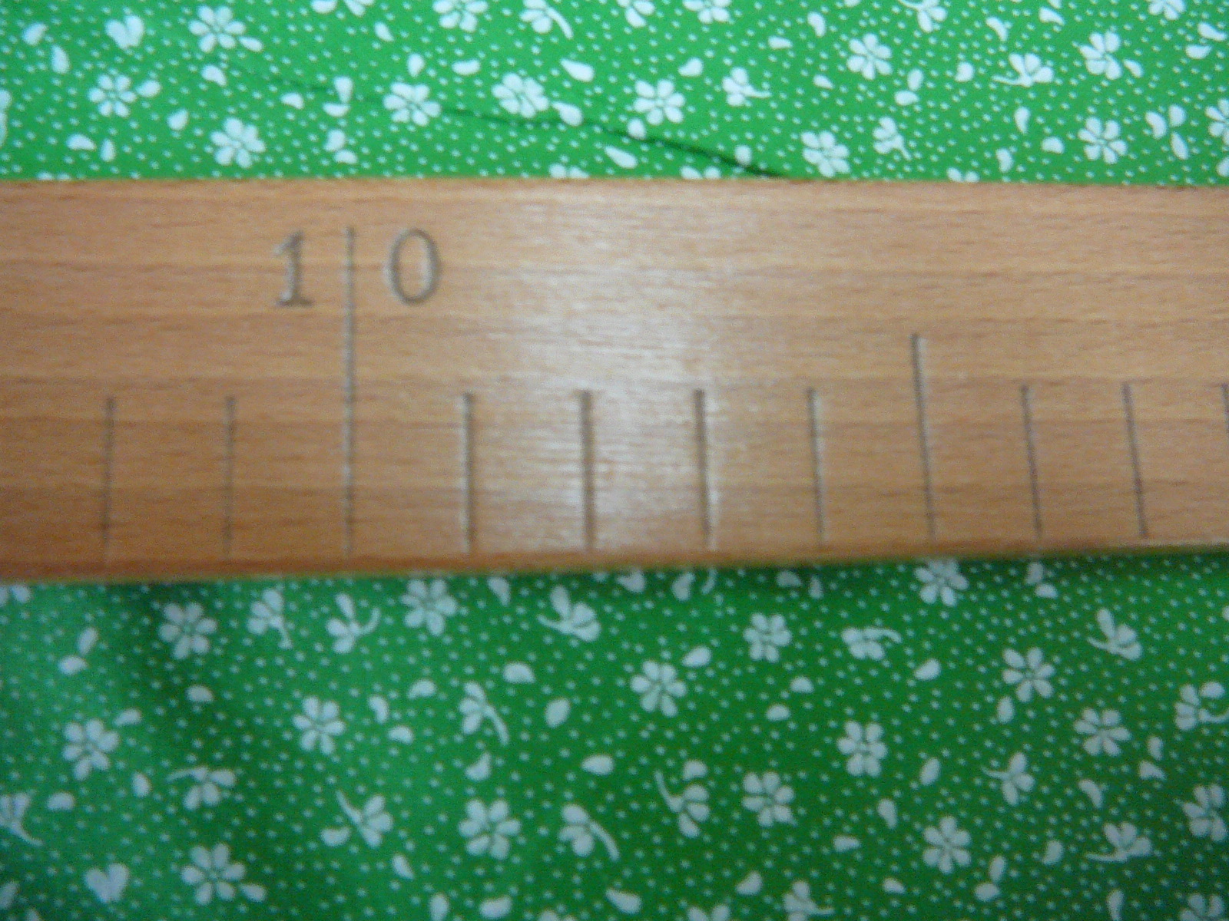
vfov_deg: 40.7
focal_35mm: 35
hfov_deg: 52.6
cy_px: 460
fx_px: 1243
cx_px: 614
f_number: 2.8
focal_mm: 5.2
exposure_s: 1/13
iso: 200
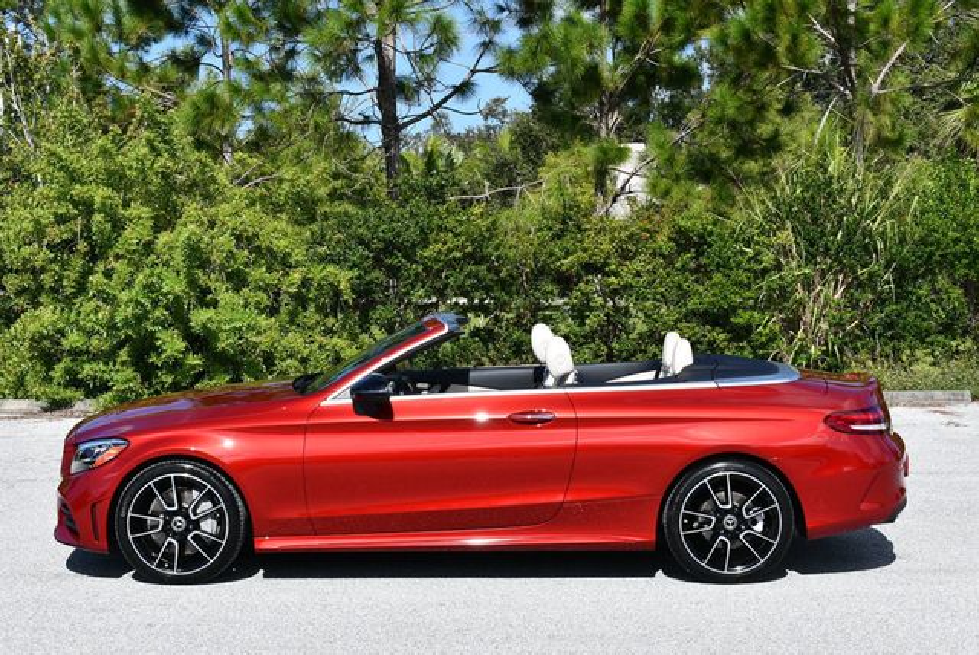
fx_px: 1851
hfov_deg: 29.6
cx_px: 490
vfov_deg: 20.1
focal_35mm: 68
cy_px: 328
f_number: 9
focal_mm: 34
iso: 100
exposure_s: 1/320
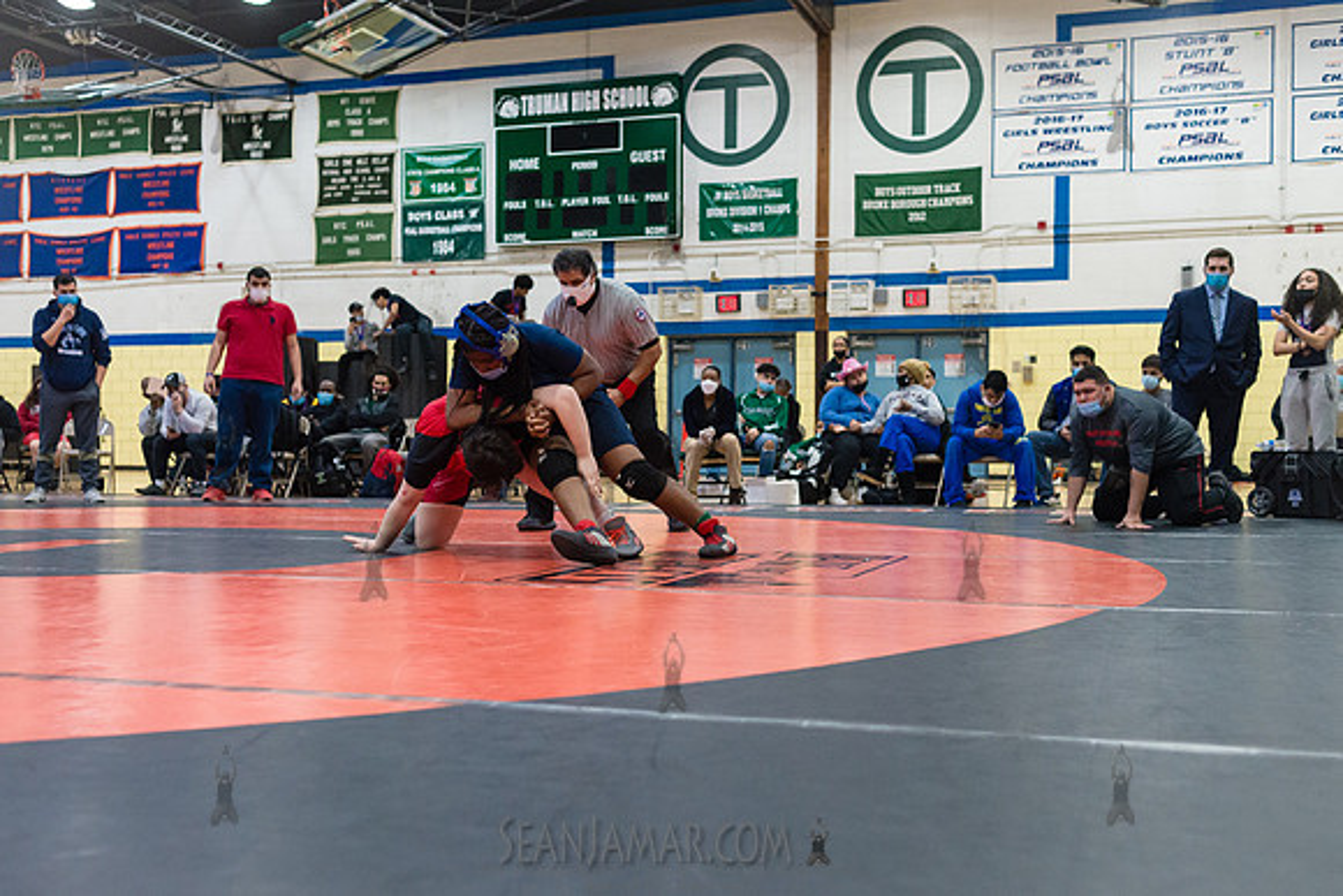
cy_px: 448
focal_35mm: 39
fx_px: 1439
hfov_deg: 50.0
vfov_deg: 34.6
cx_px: 672
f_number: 4
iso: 4000
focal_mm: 35
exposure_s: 1/400
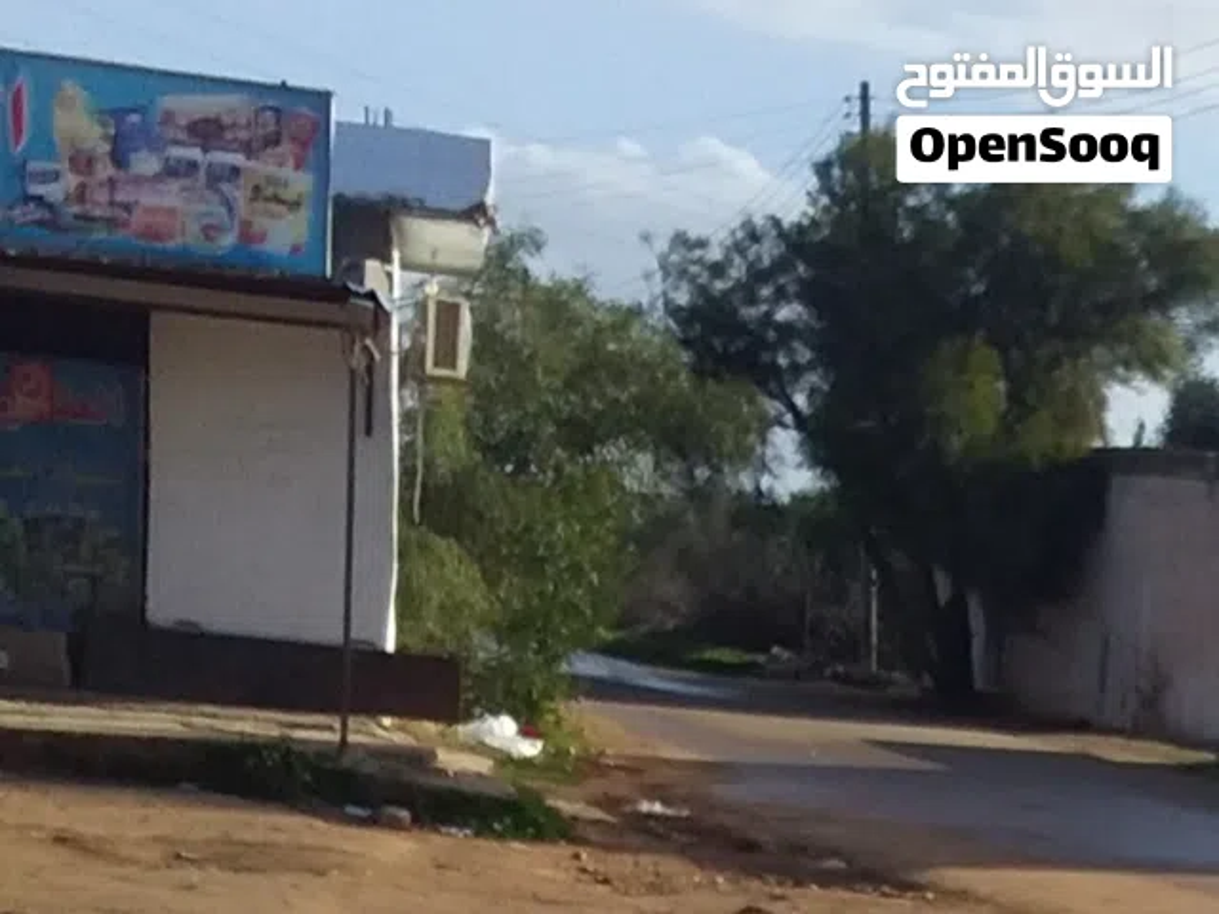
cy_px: 457
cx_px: 610
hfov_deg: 58.4
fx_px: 1092
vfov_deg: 45.4
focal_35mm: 31
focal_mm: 3.3
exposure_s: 1/1516
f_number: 2.2
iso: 40
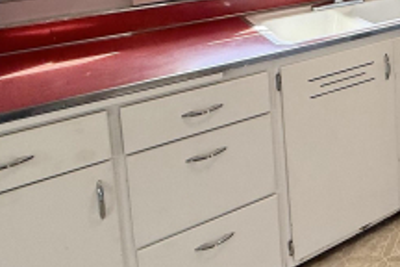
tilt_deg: -6.4
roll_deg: +0.3
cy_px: -57
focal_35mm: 45
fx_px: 500
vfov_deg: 26.4
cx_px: 536
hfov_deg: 31.8
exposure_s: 1/120
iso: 64
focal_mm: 2.22
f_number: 2.2
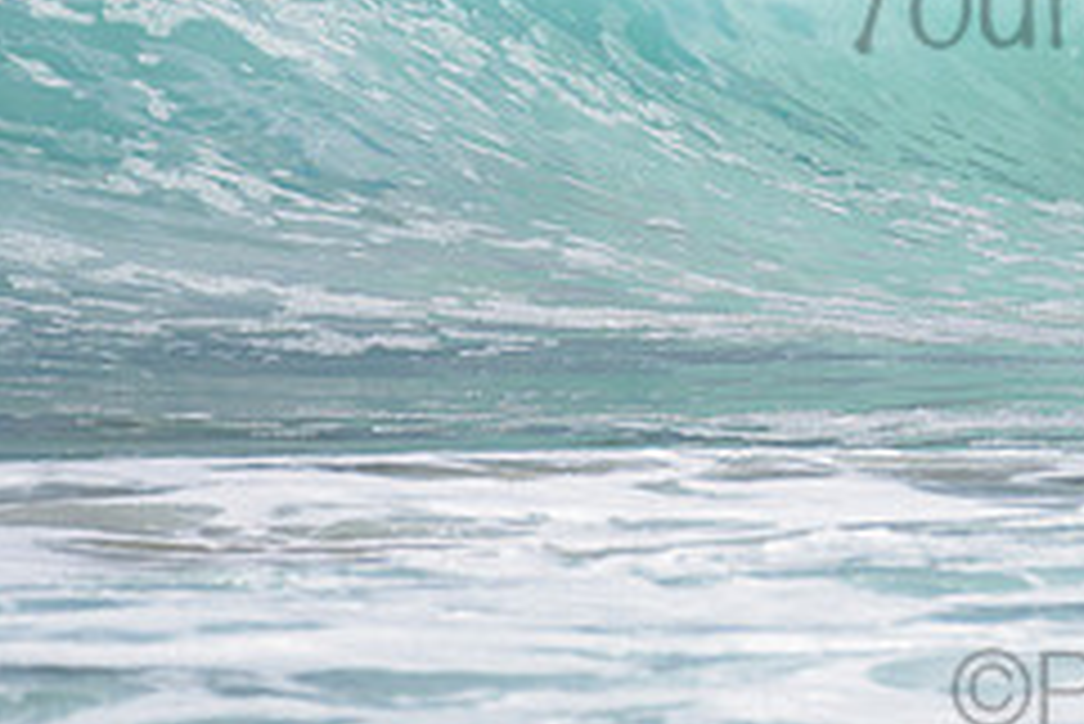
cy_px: -136
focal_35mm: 1474
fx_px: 44409
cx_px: 1005
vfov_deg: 0.9
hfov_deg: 1.4
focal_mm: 500
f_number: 5.6
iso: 125
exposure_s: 1/2000
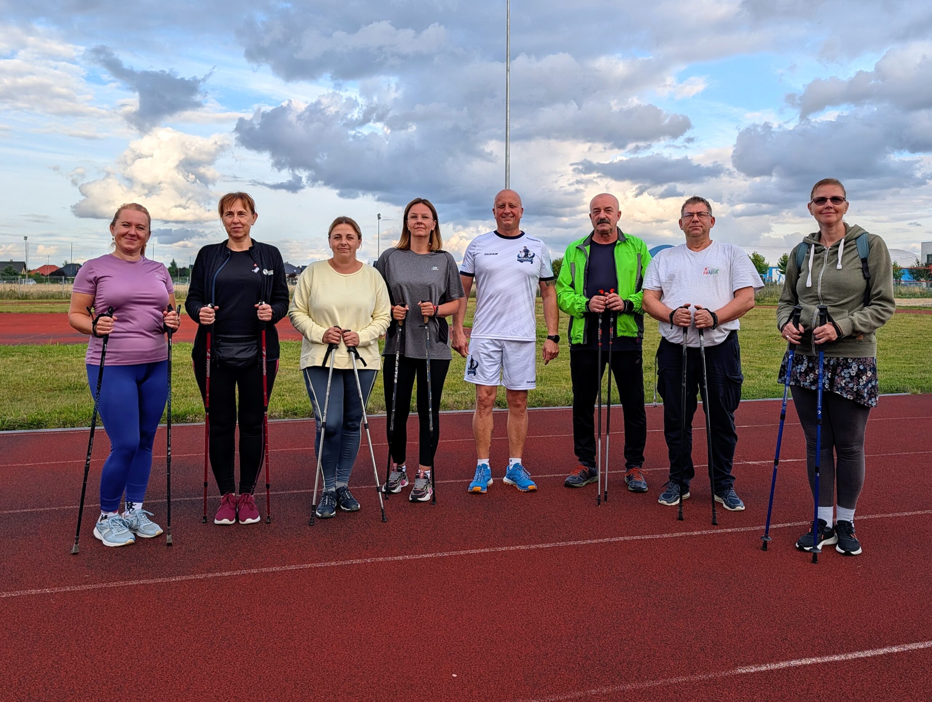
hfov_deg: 71.5
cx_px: 466
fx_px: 647
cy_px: 351
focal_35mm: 24
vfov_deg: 56.9
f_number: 1.68
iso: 18
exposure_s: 1/647
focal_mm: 6.9
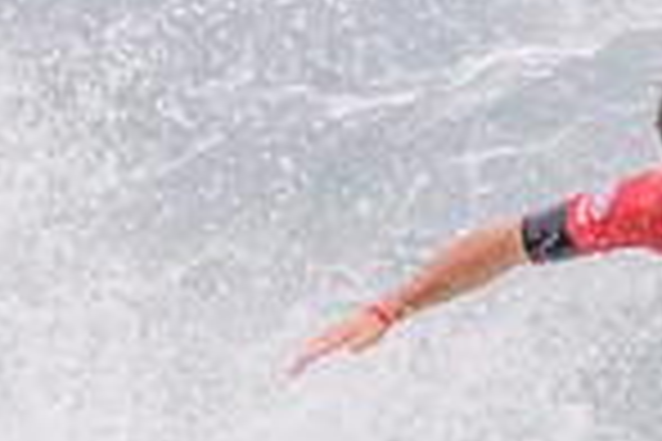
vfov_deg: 0.3
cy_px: 548
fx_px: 77577
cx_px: 1162
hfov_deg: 0.5
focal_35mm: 4219
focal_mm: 800
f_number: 11
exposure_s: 1/2000
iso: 5600
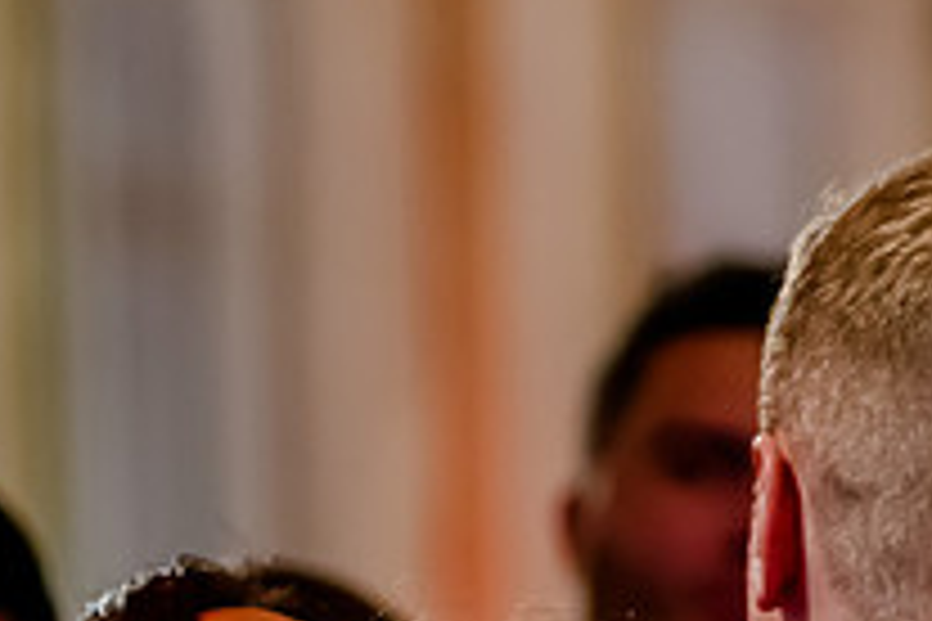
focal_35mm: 442
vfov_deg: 3.1
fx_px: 11442
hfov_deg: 4.7
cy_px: 700
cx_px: 950
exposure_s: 1/125
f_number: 2.8
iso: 4000
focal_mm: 105
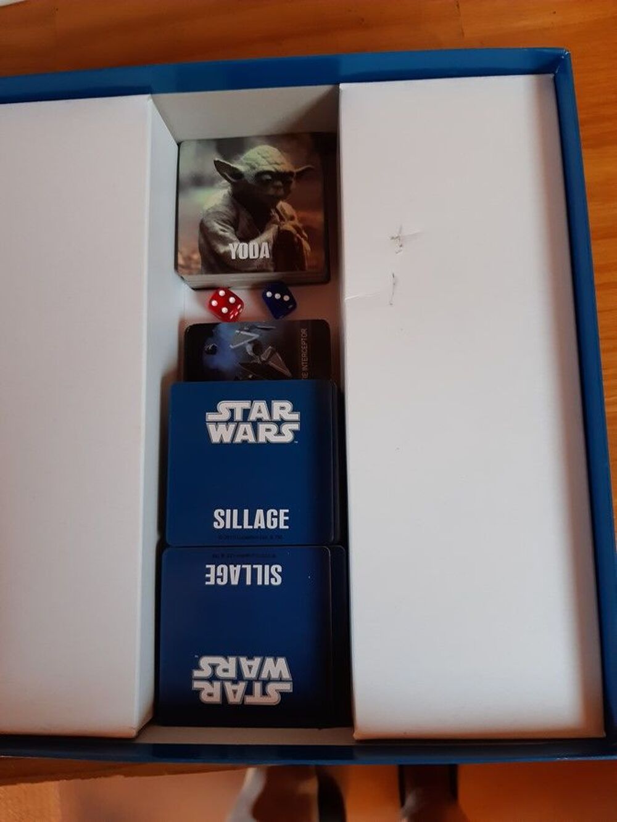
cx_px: 308
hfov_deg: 53.1
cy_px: 411
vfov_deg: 67.3
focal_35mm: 26
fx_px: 618
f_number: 1.7
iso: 200
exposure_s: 1/24
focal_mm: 3.92
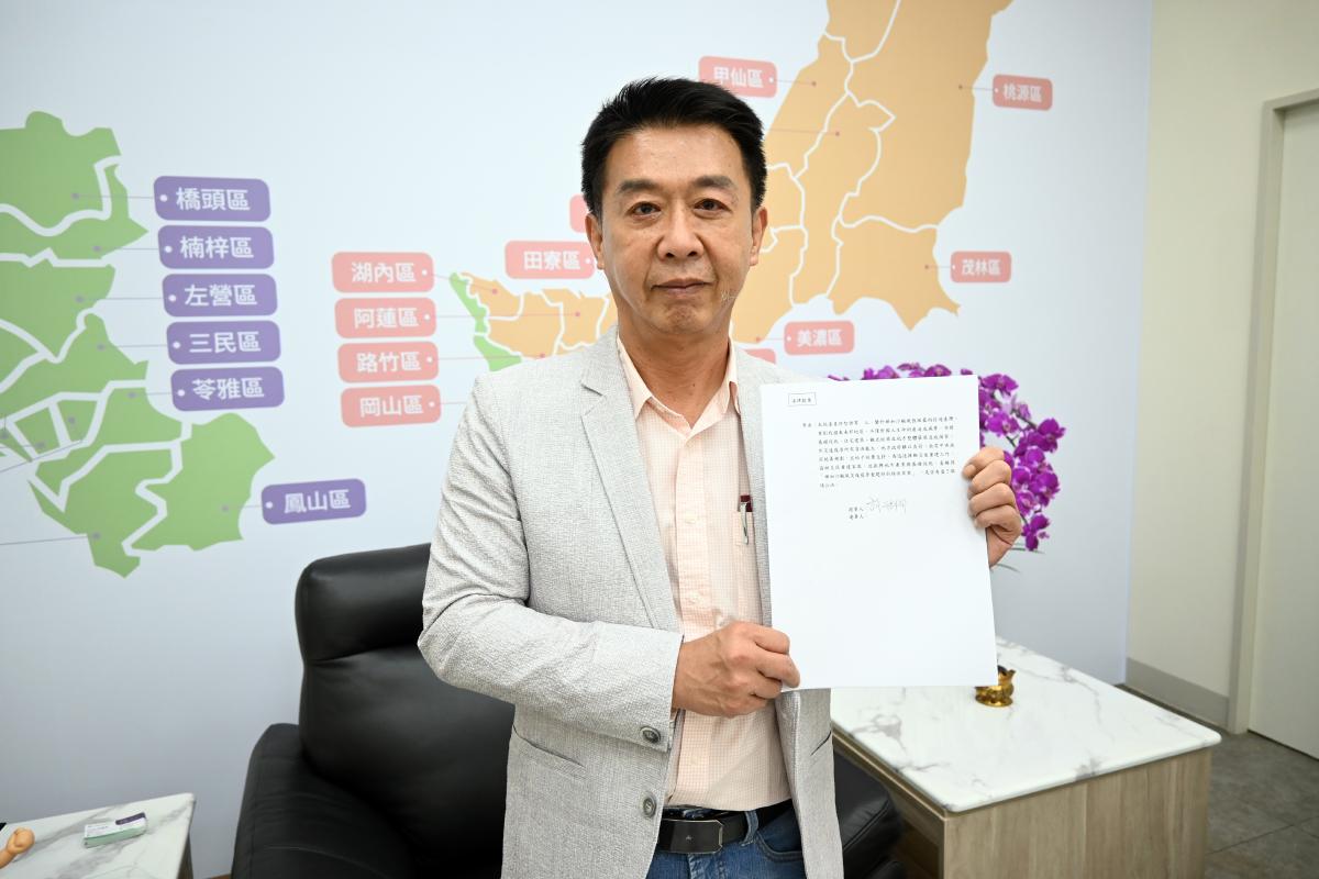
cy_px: 440
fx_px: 879
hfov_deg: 73.7
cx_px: 660
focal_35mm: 24
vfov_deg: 53.1
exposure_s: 1/160
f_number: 3.5
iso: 640
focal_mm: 16
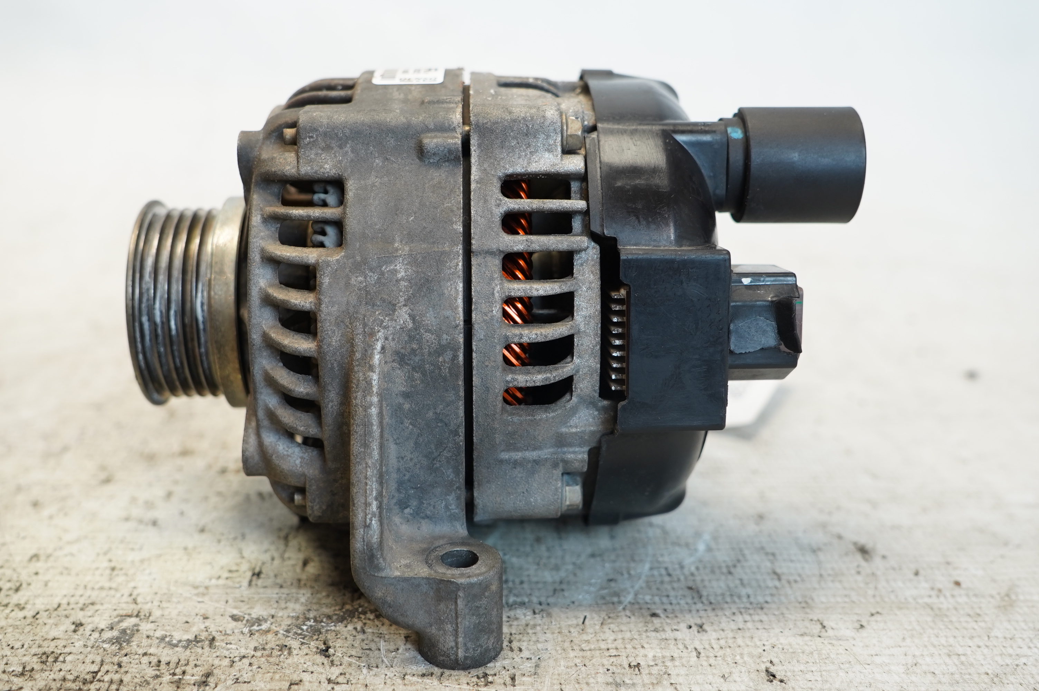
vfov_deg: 34.1
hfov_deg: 49.6
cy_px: 346
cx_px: 520
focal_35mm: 39
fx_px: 1125
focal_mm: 26
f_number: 4
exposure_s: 1/60
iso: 320
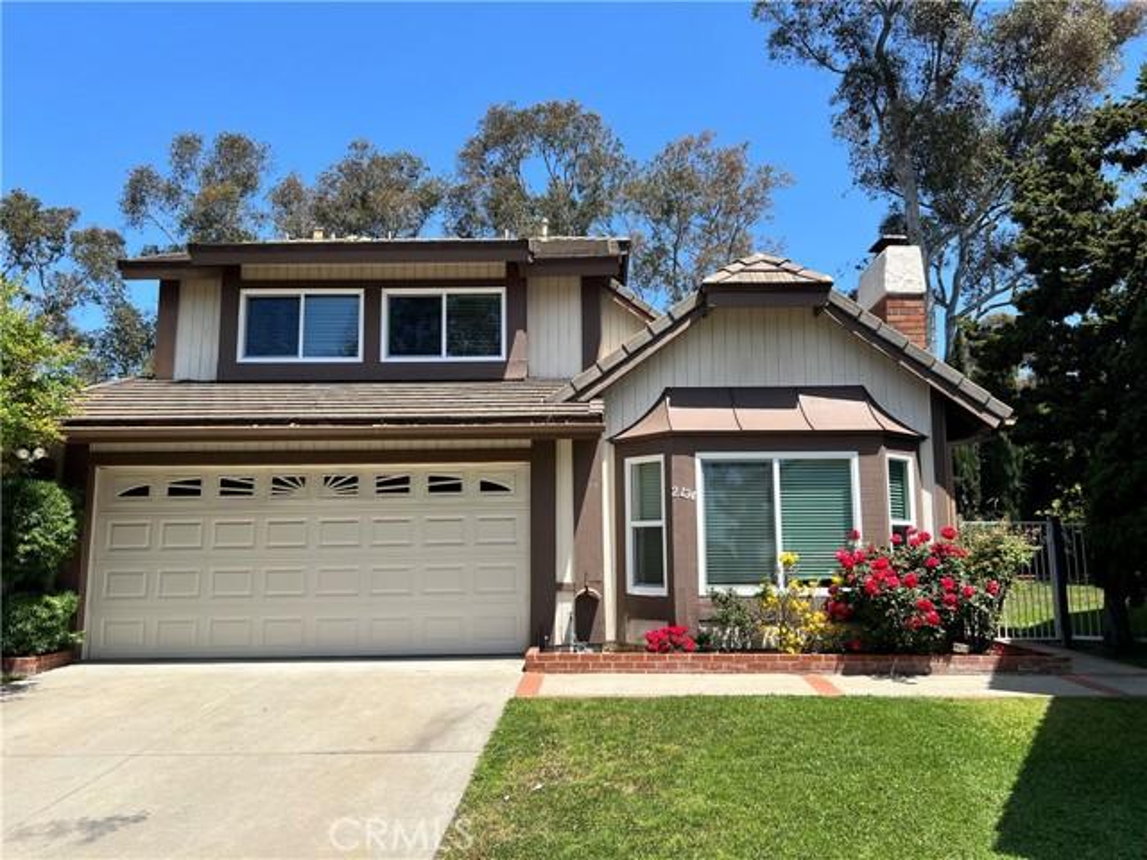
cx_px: 574
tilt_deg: +8.3
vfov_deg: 53.1
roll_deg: +0.2
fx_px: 862
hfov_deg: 67.3
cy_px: 430
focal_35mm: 26
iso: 50
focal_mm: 5.7
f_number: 1.5
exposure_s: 1/2915
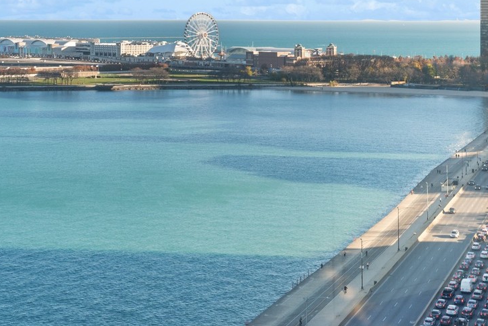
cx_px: 52
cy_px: 11
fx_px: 1058
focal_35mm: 78
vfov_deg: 17.2
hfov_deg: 25.2
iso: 200
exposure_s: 1/100
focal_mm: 35
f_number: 8
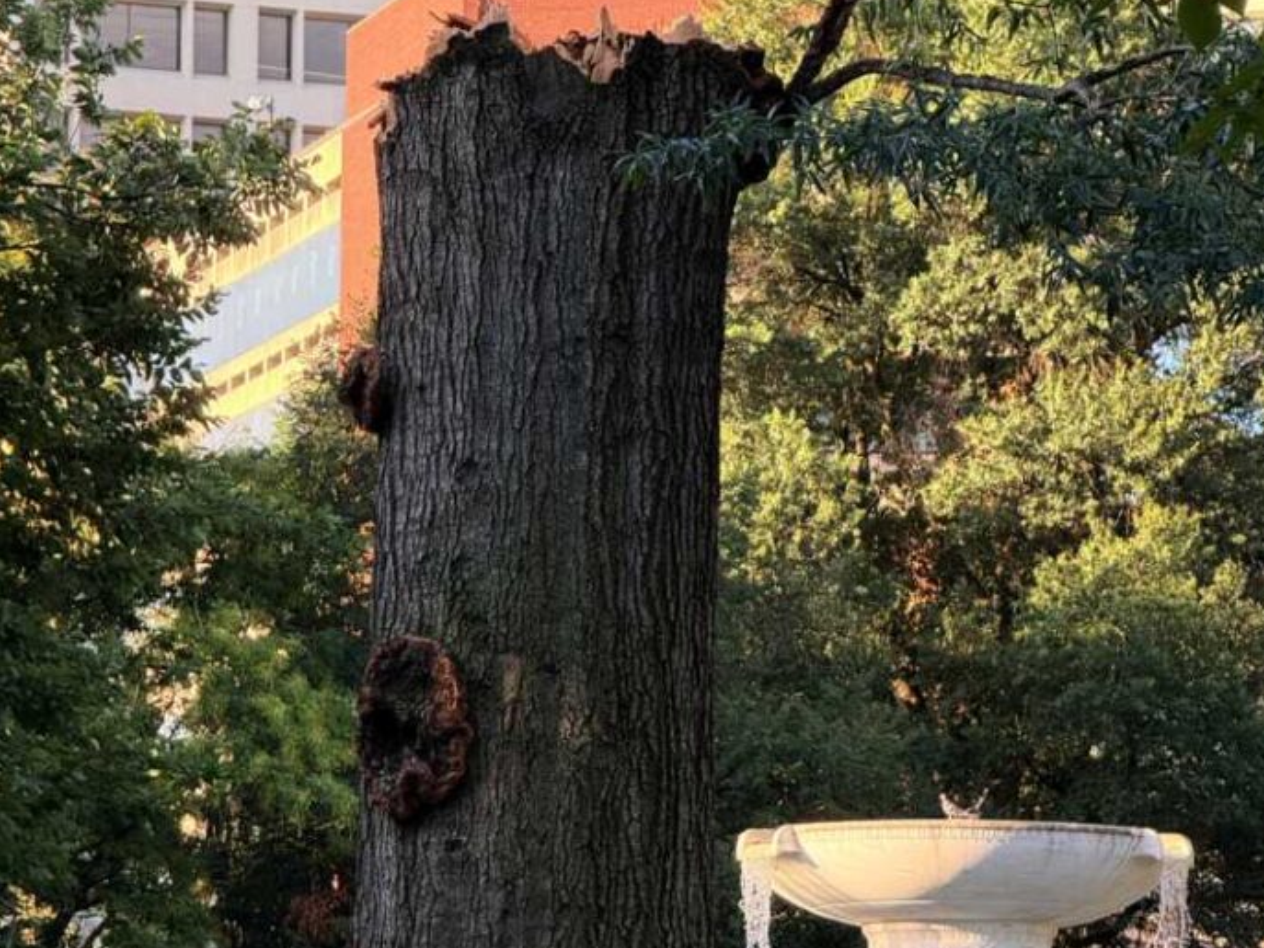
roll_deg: -0.7
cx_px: 668
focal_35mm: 170
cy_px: 826
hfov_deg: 11.6
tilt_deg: +4.7
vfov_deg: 8.7
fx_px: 6206
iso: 50
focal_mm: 15.66
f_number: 2.8
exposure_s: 1/134
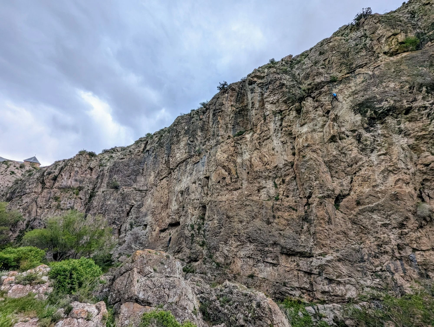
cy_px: 164
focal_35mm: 13
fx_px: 163
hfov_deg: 106.1
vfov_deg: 90.1
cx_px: 217
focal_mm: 1.95
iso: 47
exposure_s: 1/66.2
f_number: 2.2
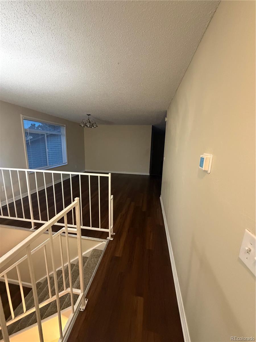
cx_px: 128
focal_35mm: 14
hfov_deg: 85.7
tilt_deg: -11.5
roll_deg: -1.2
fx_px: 138
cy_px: 171
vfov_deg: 102.1
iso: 800
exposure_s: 1/60
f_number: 2.2
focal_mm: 2.22
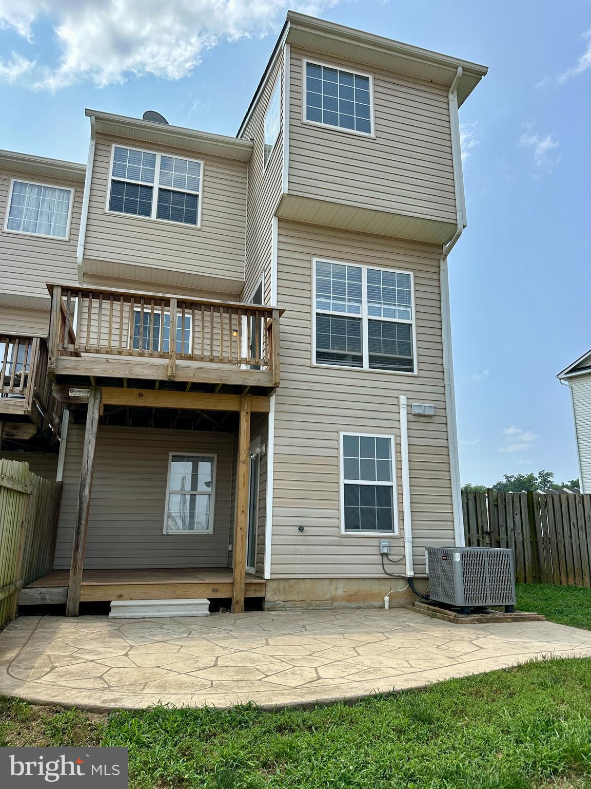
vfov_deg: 71.6
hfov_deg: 56.8
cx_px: 296
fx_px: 546
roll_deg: +0.1
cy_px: 394
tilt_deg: +16.6
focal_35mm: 24
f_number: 1.78
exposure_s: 1/3861
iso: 80
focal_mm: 6.86
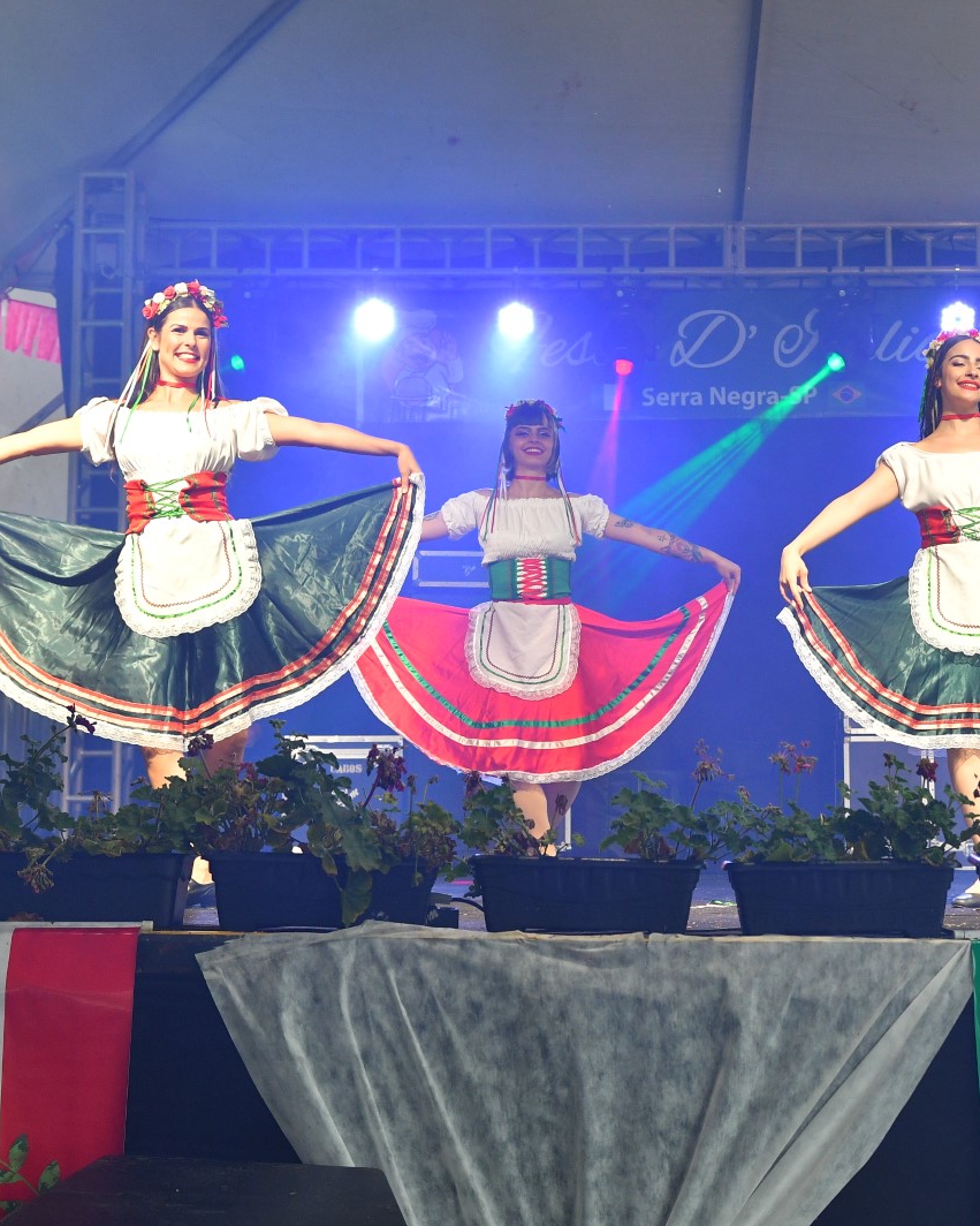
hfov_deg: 25.2
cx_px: 697
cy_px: 613
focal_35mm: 60
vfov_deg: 31.5
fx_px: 2176
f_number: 3.2
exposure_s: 1/400
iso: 1000
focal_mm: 28
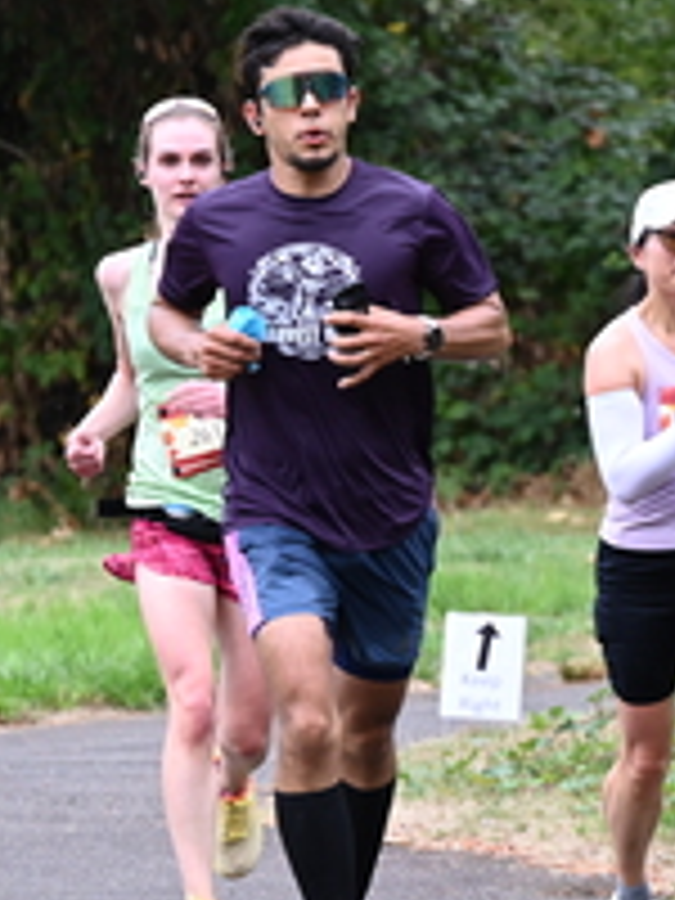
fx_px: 13754
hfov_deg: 2.8
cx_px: 594
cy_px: 349
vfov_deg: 3.7
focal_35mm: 529
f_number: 6.3
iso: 800
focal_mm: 200
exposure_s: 1/250
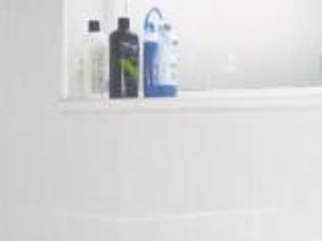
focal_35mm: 88
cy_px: 193
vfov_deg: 16.6
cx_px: 171
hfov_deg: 22.3
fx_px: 818
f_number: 3.3
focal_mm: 4.3
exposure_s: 1/60
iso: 125
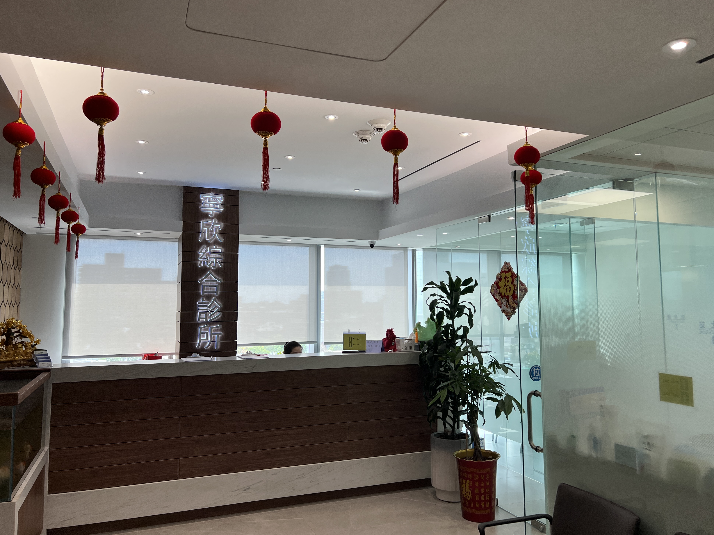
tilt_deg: +4.5
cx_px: 353
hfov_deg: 65.3
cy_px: 258
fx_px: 557
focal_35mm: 27
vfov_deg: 51.3
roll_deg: +0.7
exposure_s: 1/312
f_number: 1.5
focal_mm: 5.7
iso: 50
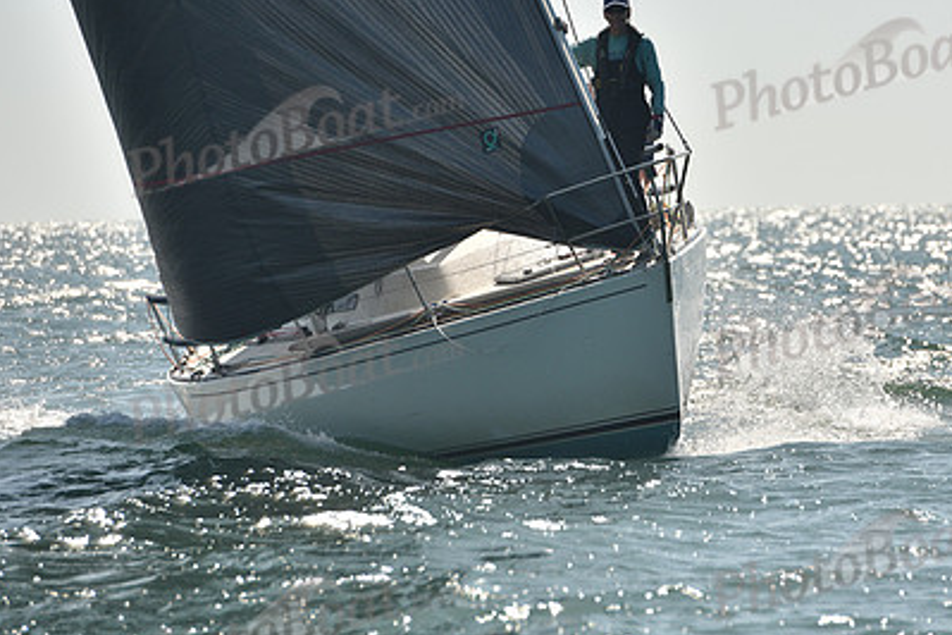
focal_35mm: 291
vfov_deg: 4.7
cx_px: 589
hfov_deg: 7.1
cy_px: 226
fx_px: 7695
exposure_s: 1/1000
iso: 250
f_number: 5
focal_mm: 200
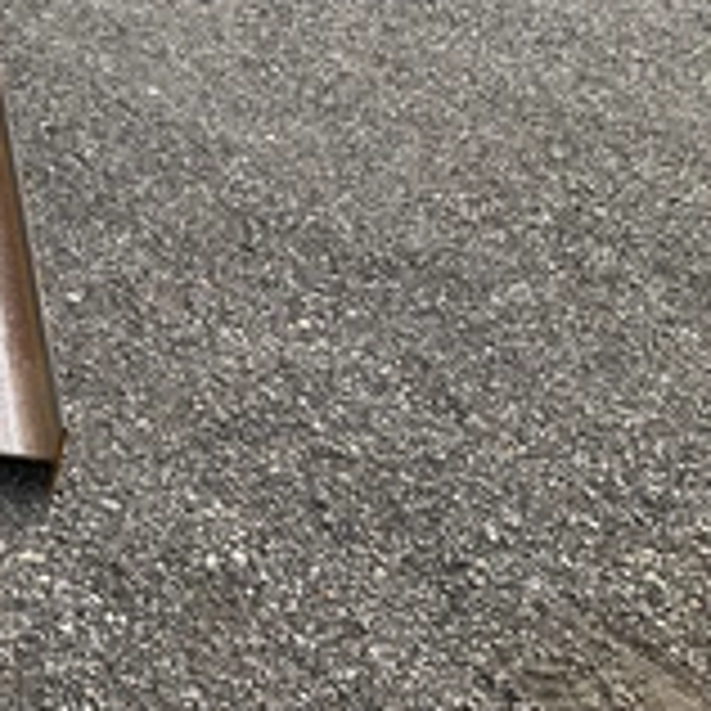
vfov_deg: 26.0
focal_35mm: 65
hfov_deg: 23.8
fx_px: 1510
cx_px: -171
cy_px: 148
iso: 25
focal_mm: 3
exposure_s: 1/674
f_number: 1.8
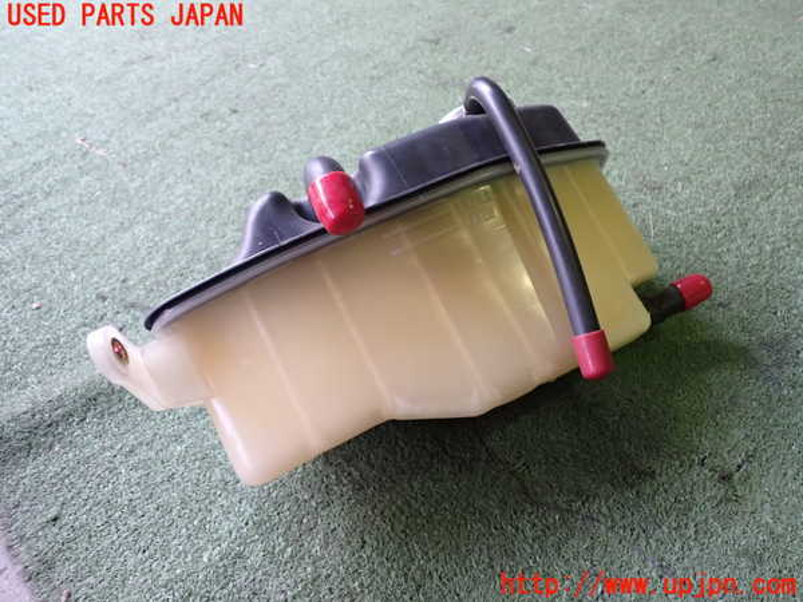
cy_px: 301
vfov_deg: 46.8
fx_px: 696
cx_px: 402
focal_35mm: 30
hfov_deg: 60.0
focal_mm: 5.4
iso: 200
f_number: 2.3
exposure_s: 1/30
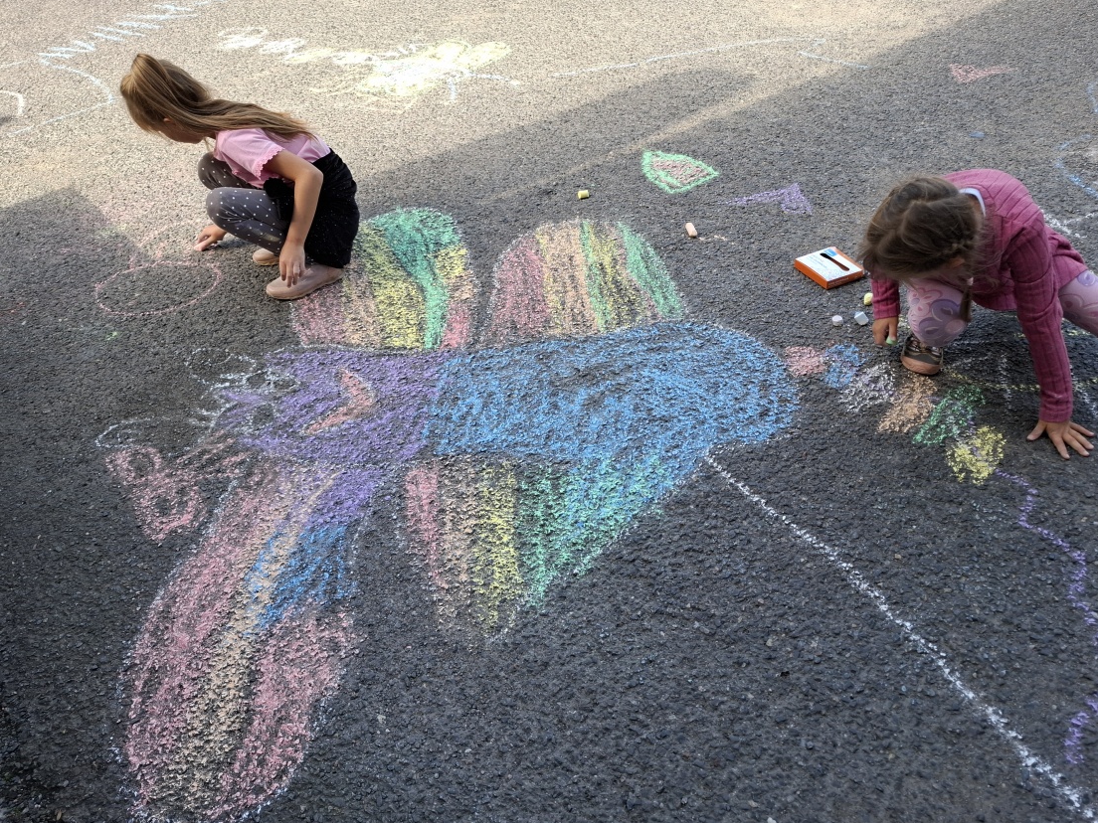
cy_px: 414
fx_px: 793
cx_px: 595
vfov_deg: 54.9
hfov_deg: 69.3
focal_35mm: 25
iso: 50
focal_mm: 5.54
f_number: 1.8
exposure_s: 1/203
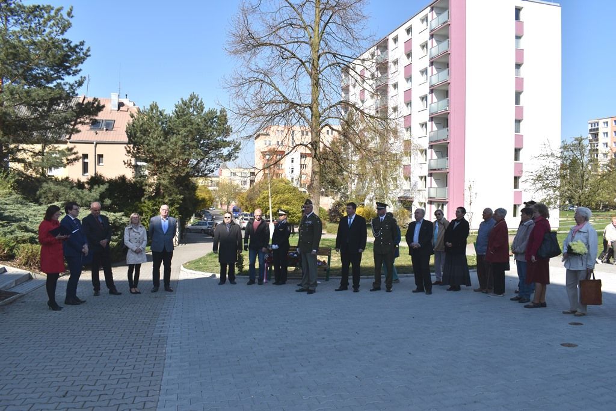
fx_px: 462
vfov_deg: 47.9
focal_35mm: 27
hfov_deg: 67.4
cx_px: 308
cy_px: 206
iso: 100
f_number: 11
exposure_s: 1/200
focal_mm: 18
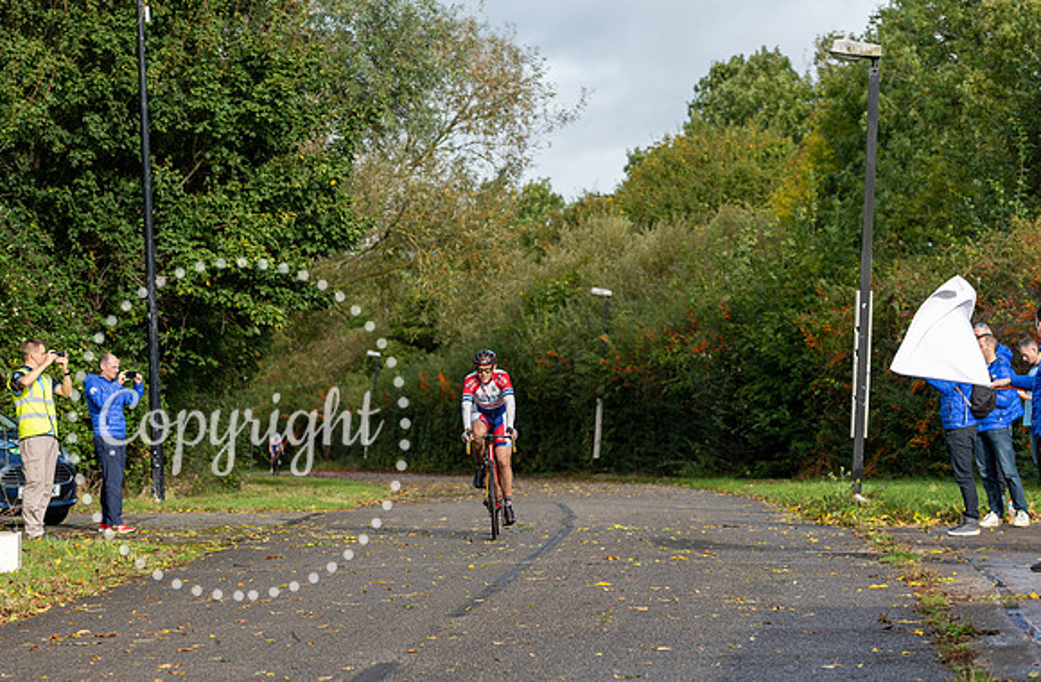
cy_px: 374
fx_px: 2870
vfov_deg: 13.6
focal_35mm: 100
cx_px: 480
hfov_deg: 20.6
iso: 200
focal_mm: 92
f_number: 4
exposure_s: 1/640
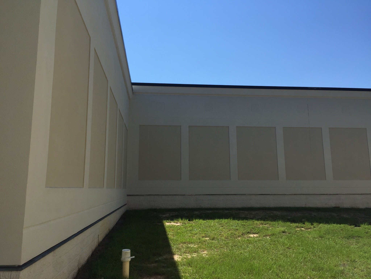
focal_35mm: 29
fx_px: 311
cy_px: 140
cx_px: 186
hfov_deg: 61.7
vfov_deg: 48.2
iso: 32
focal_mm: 4.15
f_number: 2.2
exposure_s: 1/2639
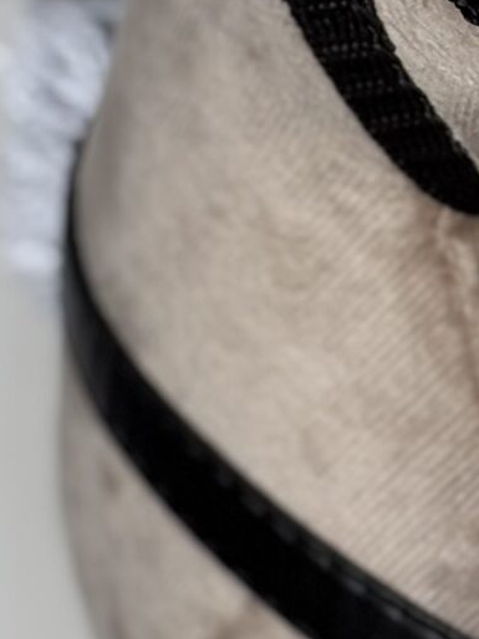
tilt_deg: -10.8
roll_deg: +0.7
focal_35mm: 259
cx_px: 653
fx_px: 4783
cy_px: 364
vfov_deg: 7.6
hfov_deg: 5.7
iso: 32
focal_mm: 5.96
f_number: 1.6
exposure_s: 1/221
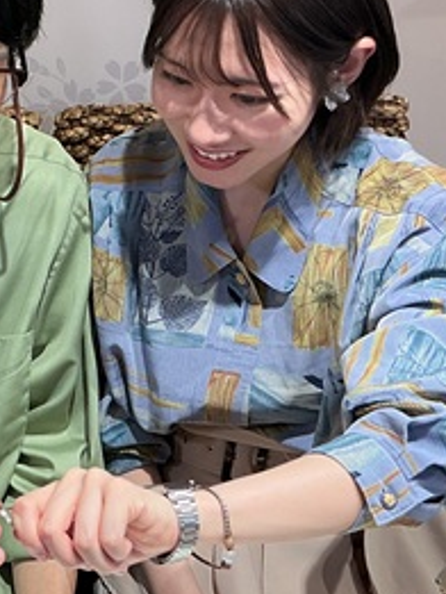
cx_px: 14
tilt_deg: -26.7
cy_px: 228
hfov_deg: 27.6
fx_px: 858
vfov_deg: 38.0
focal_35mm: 50
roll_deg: +1.5
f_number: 1.8
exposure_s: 1/120
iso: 64
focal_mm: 3
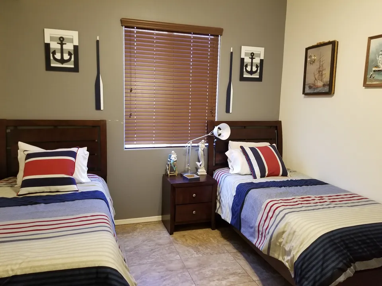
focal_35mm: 26
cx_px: 191
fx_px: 287
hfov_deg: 67.3
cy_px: 143
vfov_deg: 53.1
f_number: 1.7
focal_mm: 4.2
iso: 250
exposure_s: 1/30
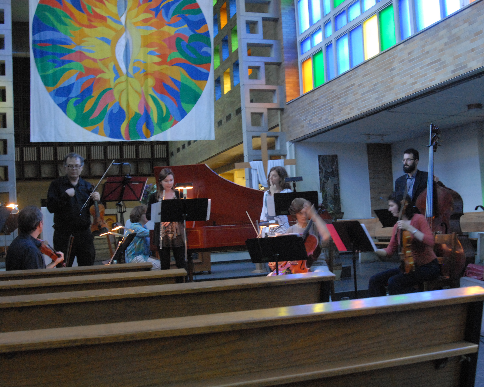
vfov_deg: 36.5
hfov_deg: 44.7
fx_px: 587
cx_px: 274
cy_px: 194
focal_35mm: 41
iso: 1600
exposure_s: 1/10
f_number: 7.1
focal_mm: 24
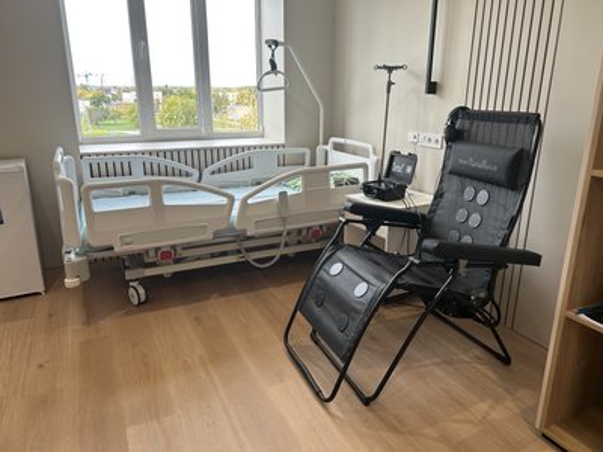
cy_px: 226
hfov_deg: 67.3
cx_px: 302
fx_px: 453
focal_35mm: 26
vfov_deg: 53.1
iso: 50
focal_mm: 5.7
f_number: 1.5
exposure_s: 1/121
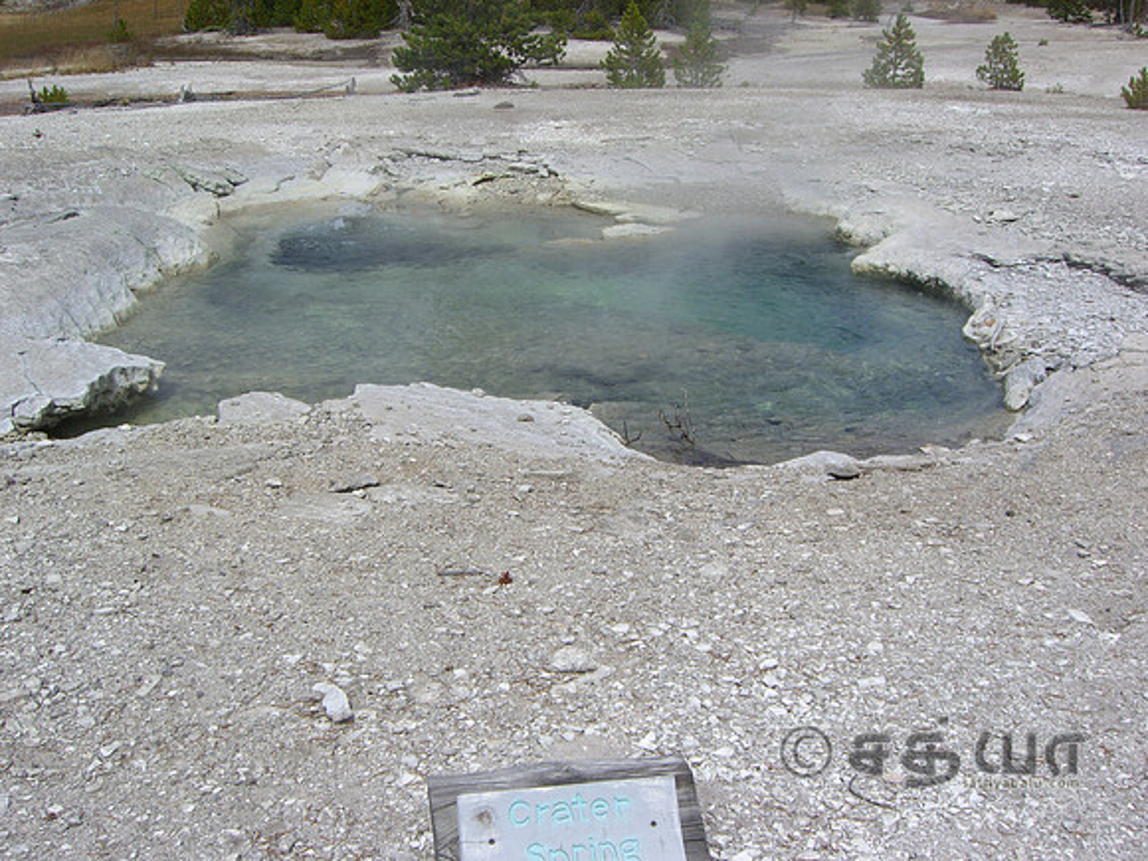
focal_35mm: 38
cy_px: 430
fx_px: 1260
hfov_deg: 49.0
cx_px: 574
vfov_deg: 37.7
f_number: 4
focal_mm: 7.9
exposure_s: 1/1000
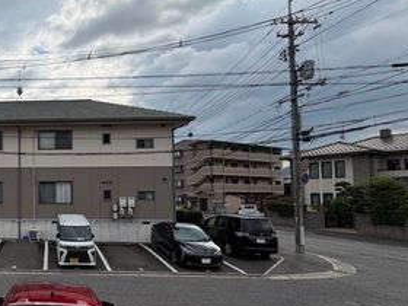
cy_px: 176
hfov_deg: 53.8
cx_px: 28
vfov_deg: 49.6
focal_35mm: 28
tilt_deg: +4.5
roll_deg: +0.1
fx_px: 330
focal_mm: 2.22
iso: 20
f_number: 2.2
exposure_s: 1/853
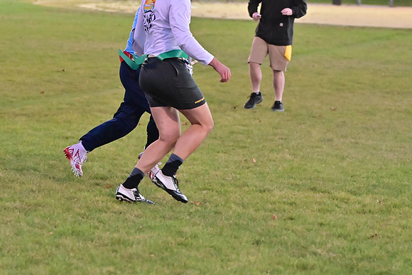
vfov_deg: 8.7
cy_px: 138
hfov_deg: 13.1
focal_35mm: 157
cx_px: 206
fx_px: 1797
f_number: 4
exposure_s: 1/500
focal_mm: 105
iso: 6400
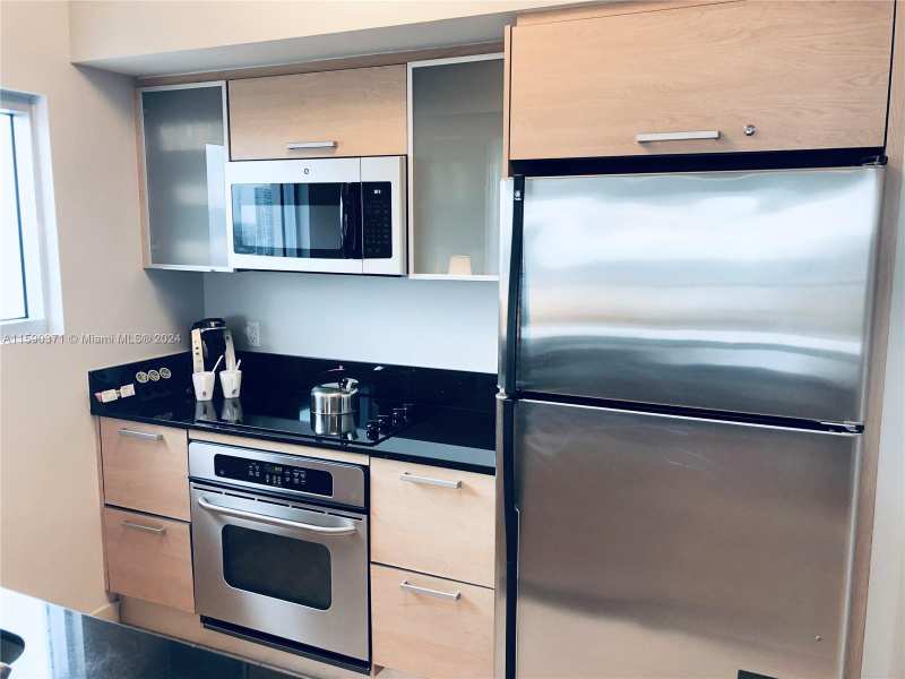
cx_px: 452
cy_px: 340
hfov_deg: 63.4
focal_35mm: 28
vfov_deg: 49.7
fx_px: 732
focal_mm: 4
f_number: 1.8
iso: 160
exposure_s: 1/60
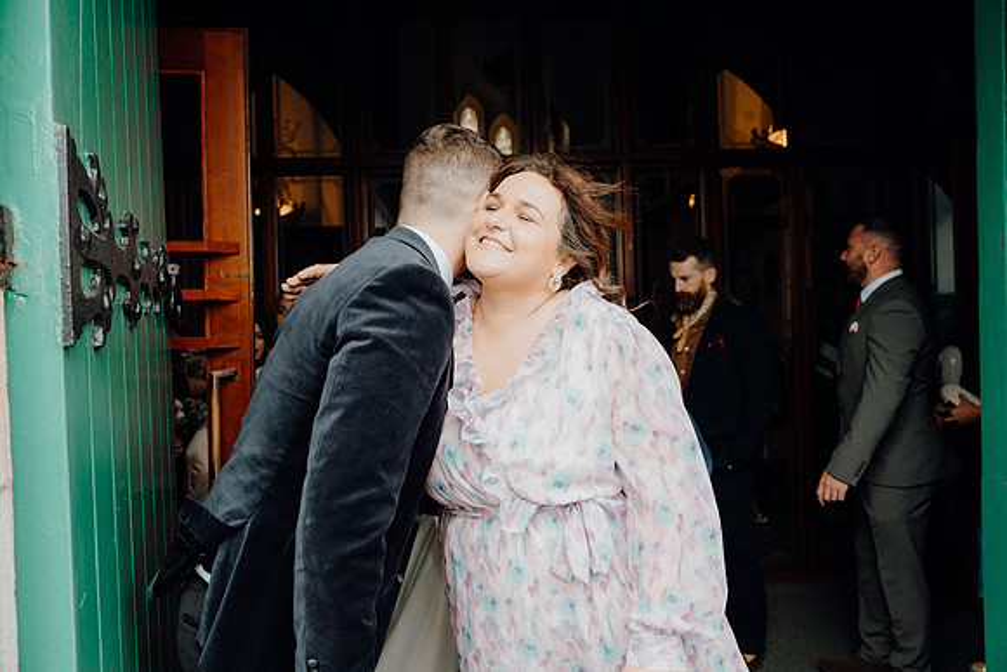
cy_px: 336
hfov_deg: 65.5
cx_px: 504
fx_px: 783
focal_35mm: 28
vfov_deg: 46.4
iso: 250
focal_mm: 28
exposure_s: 1/200
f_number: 3.5
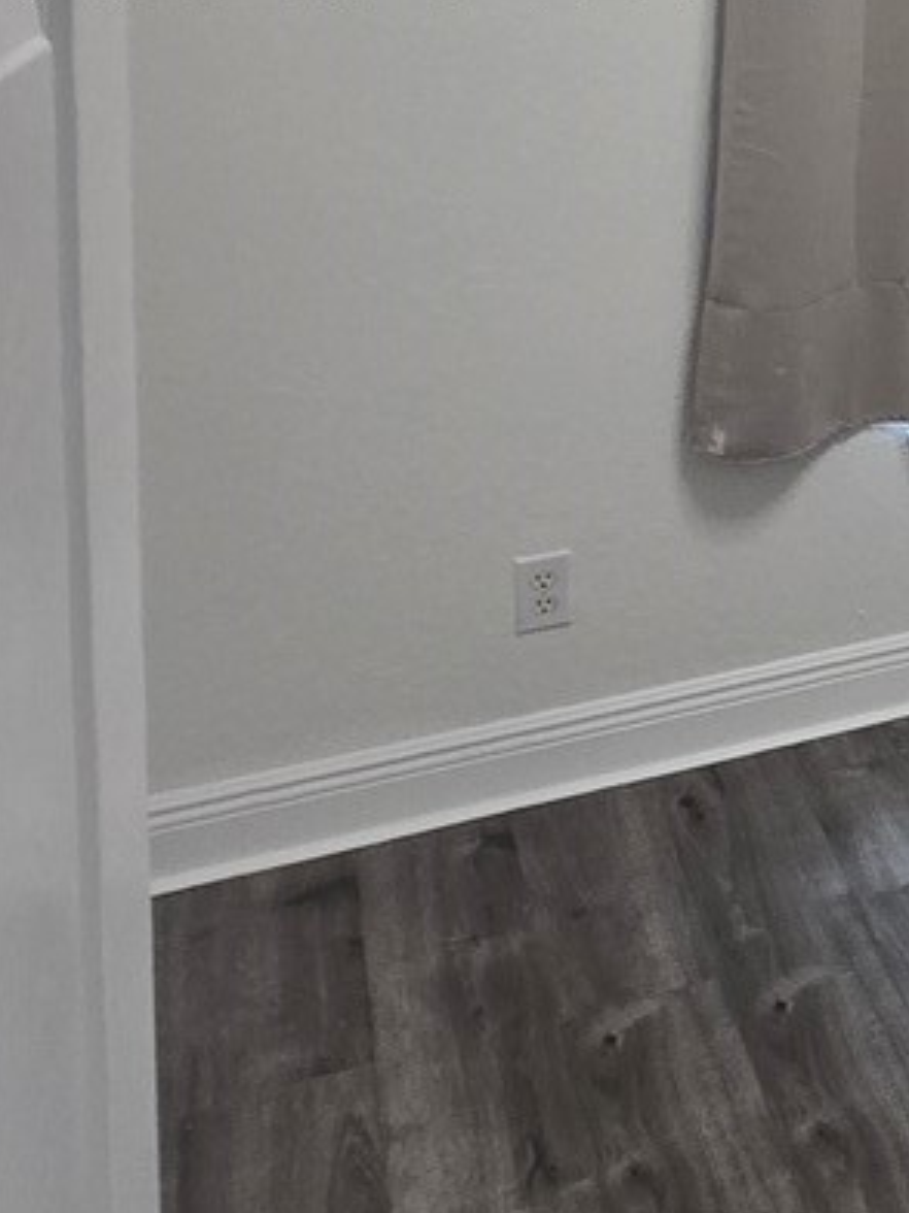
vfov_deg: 32.6
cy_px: -59
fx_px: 1856
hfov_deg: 18.1
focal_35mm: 53
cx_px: 1837
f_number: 2.2
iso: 125
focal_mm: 2.2
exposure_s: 1/60
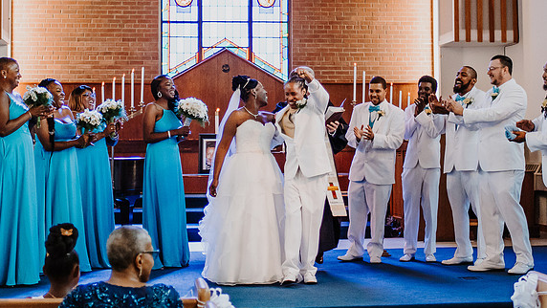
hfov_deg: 27.2
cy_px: 101
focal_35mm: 78
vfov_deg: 15.5
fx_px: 1132
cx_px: 285
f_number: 1.8
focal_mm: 35
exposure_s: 1/1250
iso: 1800
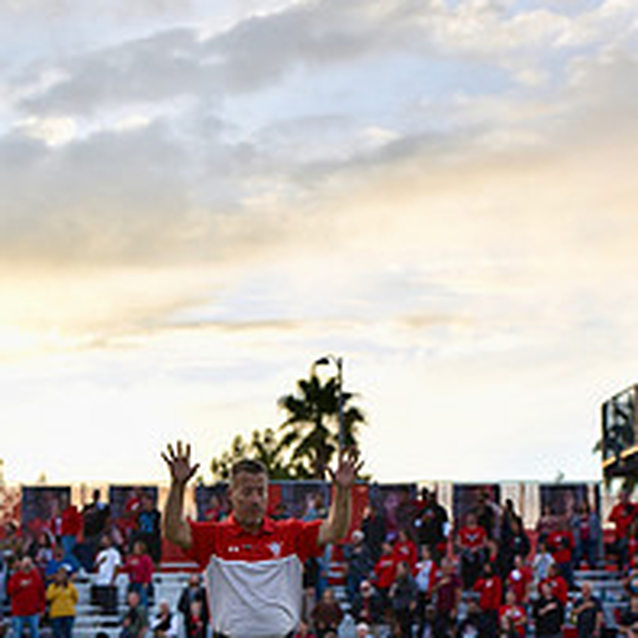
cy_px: 638
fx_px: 2815
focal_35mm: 135
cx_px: 271
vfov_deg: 12.8
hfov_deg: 12.9
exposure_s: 1/250
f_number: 2.8
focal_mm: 70
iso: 100
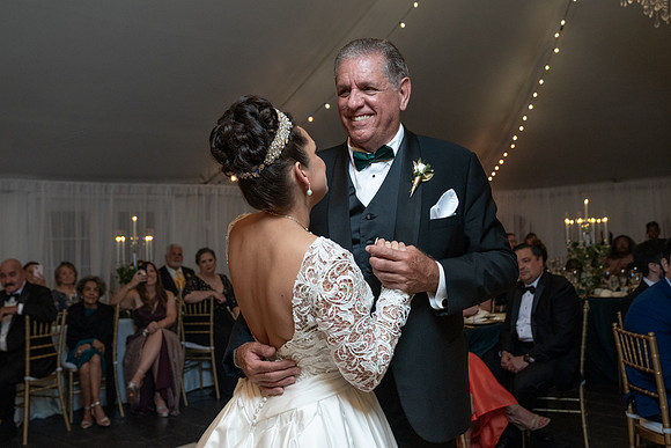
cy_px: 217
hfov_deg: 48.8
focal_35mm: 40
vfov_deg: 33.7
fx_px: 738
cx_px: 302
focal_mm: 36
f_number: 4
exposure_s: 1/200
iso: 2000
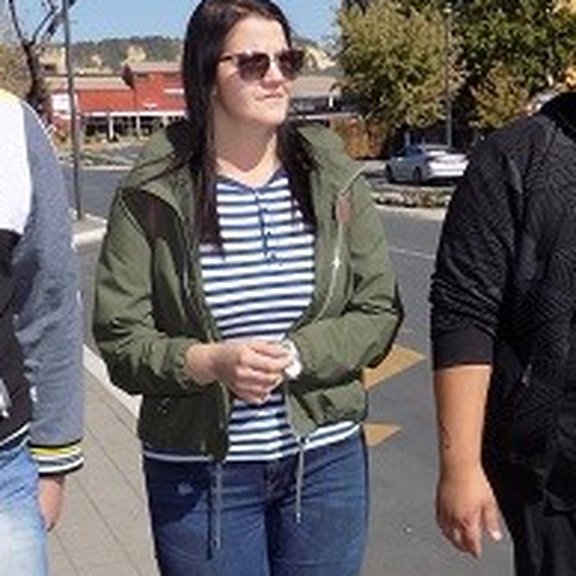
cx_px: 469
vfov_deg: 27.1
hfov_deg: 26.7
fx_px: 1186
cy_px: 404
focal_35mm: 63
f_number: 3.1
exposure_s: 1/1000
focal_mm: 4
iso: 80
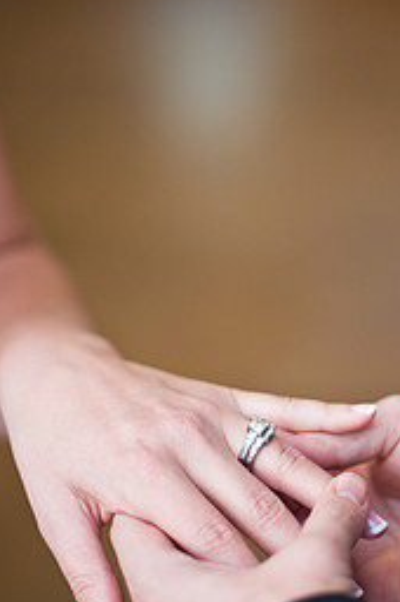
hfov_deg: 15.4
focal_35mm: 88
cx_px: 307
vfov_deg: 23.1
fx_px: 1471
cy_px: 277
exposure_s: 1/200
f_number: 1.4
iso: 640
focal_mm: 50
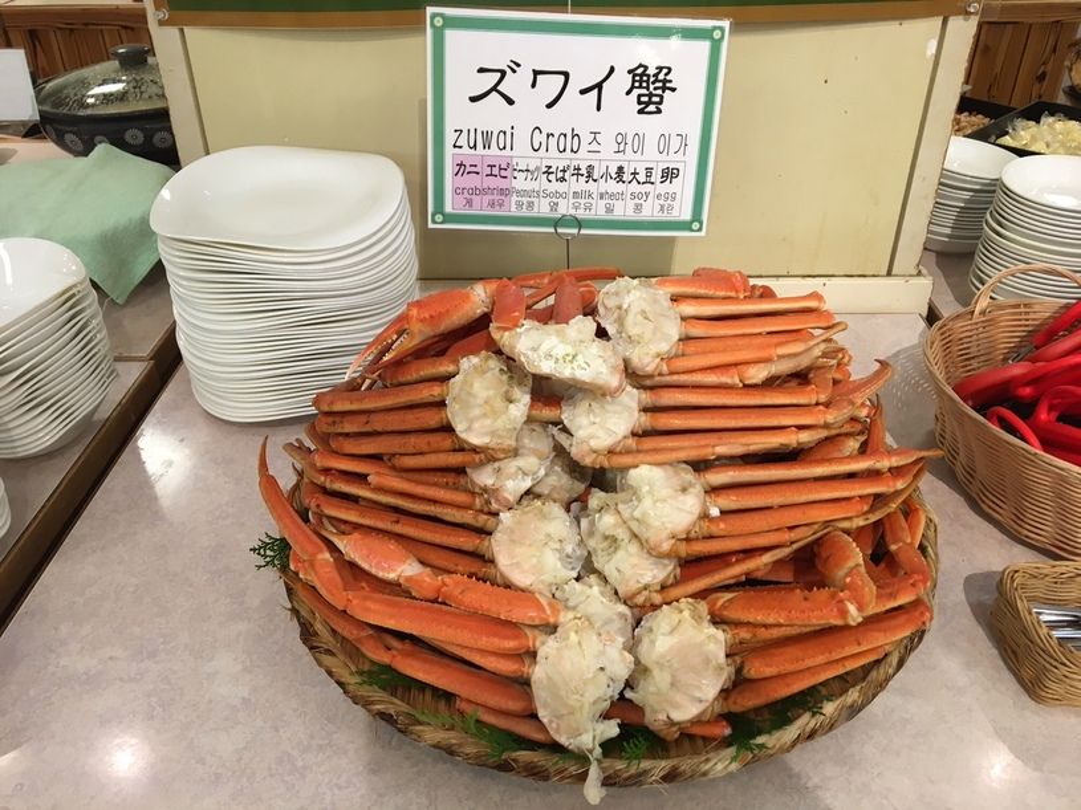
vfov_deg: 48.2
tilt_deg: -34.6
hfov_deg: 61.7
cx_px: 540
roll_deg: +1.0
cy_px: 405
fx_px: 905
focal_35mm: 29
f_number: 2.2
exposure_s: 1/30
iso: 50
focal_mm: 4.15
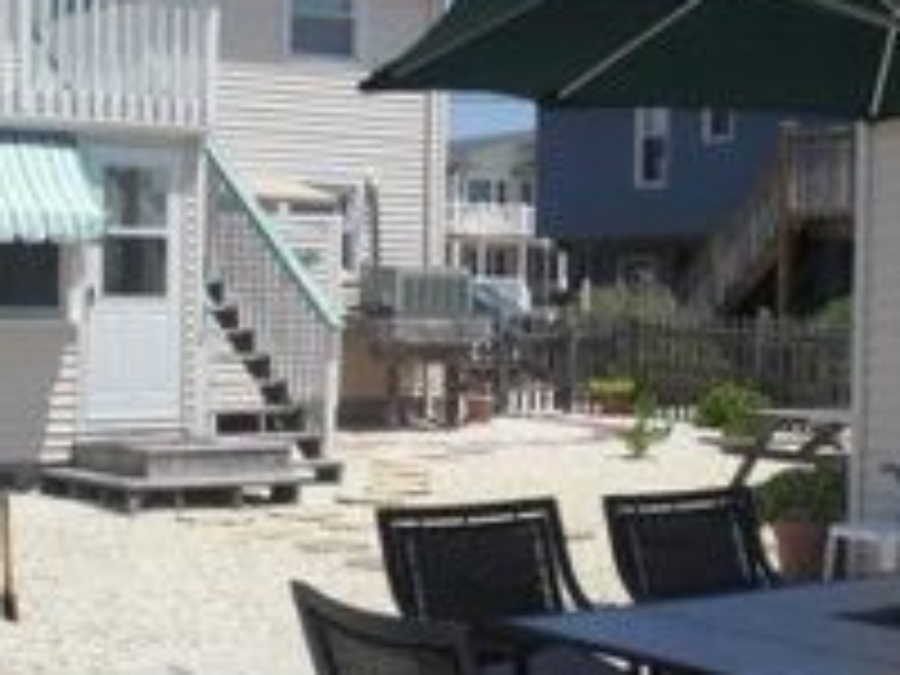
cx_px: 382
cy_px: 351
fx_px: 1820
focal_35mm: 70
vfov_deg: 21.0
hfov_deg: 27.7
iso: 64
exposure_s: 1/500
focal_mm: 6.3
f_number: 5.6
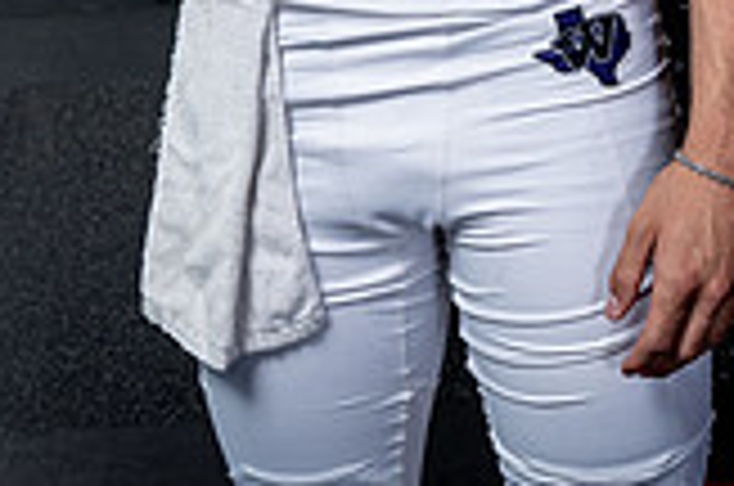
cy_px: -504
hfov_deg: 17.2
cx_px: 468
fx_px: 2422
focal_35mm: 119
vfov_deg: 10.5
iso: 640
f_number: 8
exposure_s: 1/250
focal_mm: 43
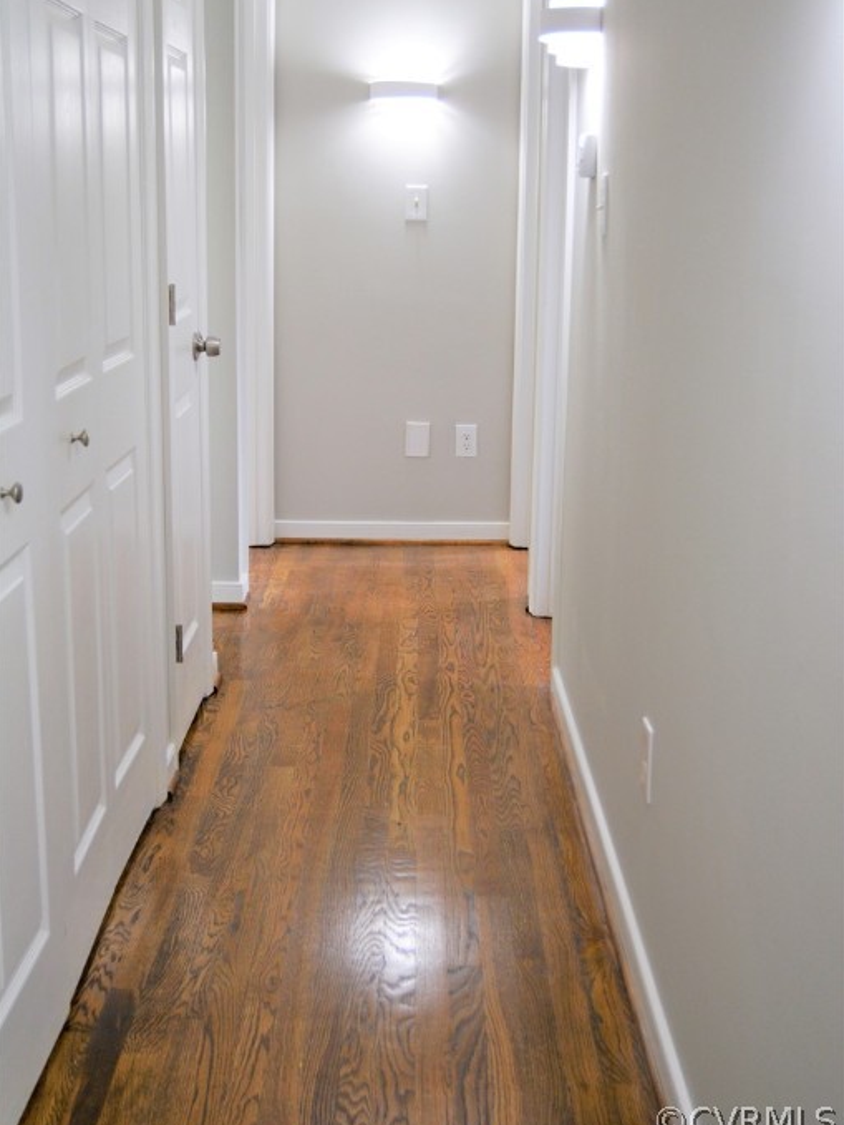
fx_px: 1592
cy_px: 511
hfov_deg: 29.7
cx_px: 421
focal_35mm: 49
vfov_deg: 38.9
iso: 800
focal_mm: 30
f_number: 4.2
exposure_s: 1/50
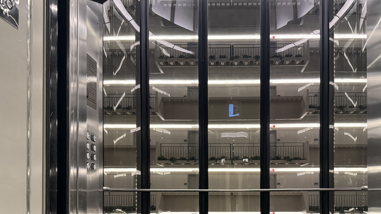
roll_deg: +0.2
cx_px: 225
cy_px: 186
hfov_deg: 55.0
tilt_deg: +0.5
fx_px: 364
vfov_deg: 31.5
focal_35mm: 36
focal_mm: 6.76
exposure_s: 1/60
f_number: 1.78
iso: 640
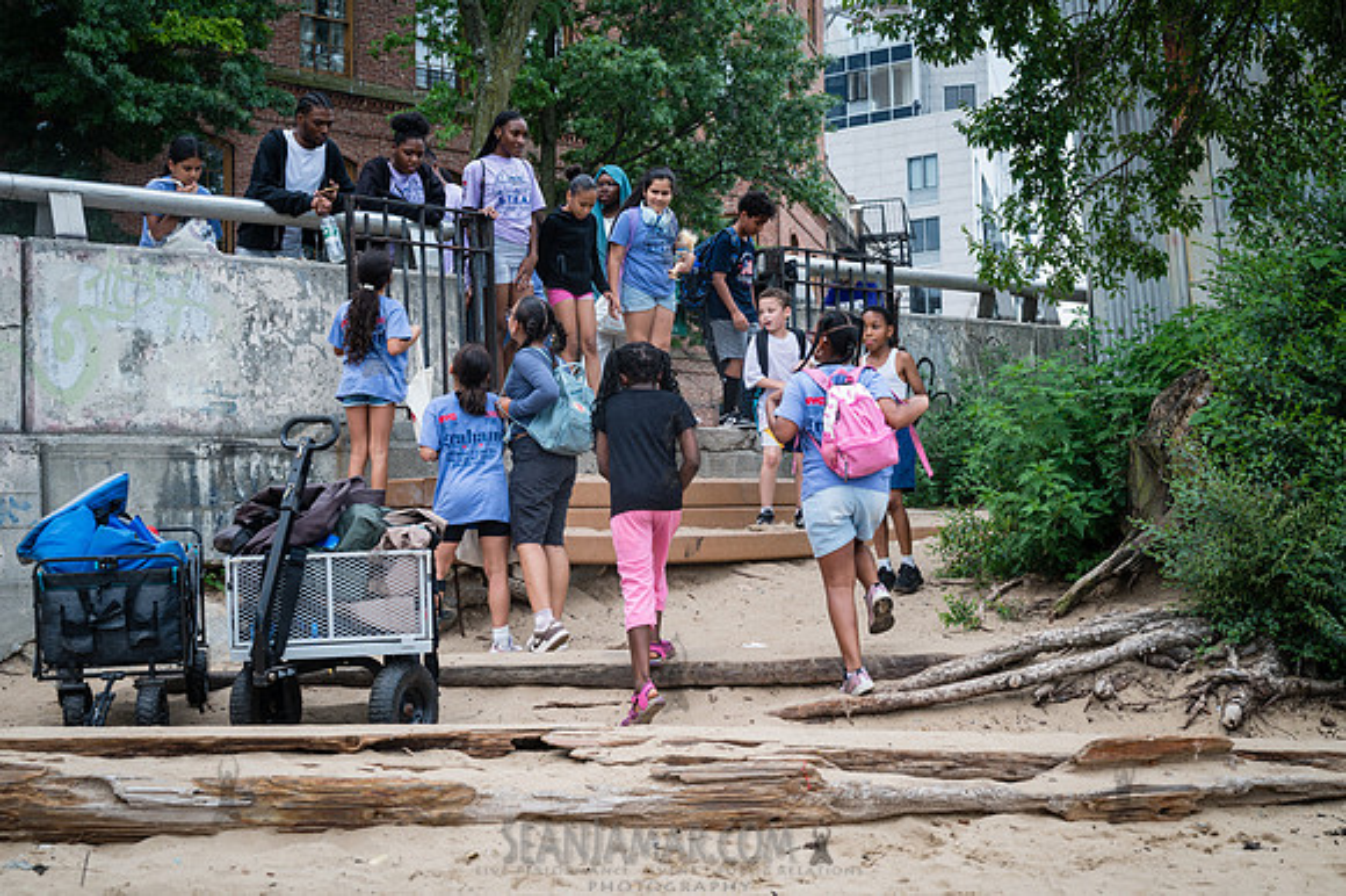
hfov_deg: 36.3
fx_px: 2055
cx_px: 673
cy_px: 448
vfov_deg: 24.6
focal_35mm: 55
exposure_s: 1/250
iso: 160
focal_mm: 55
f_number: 5
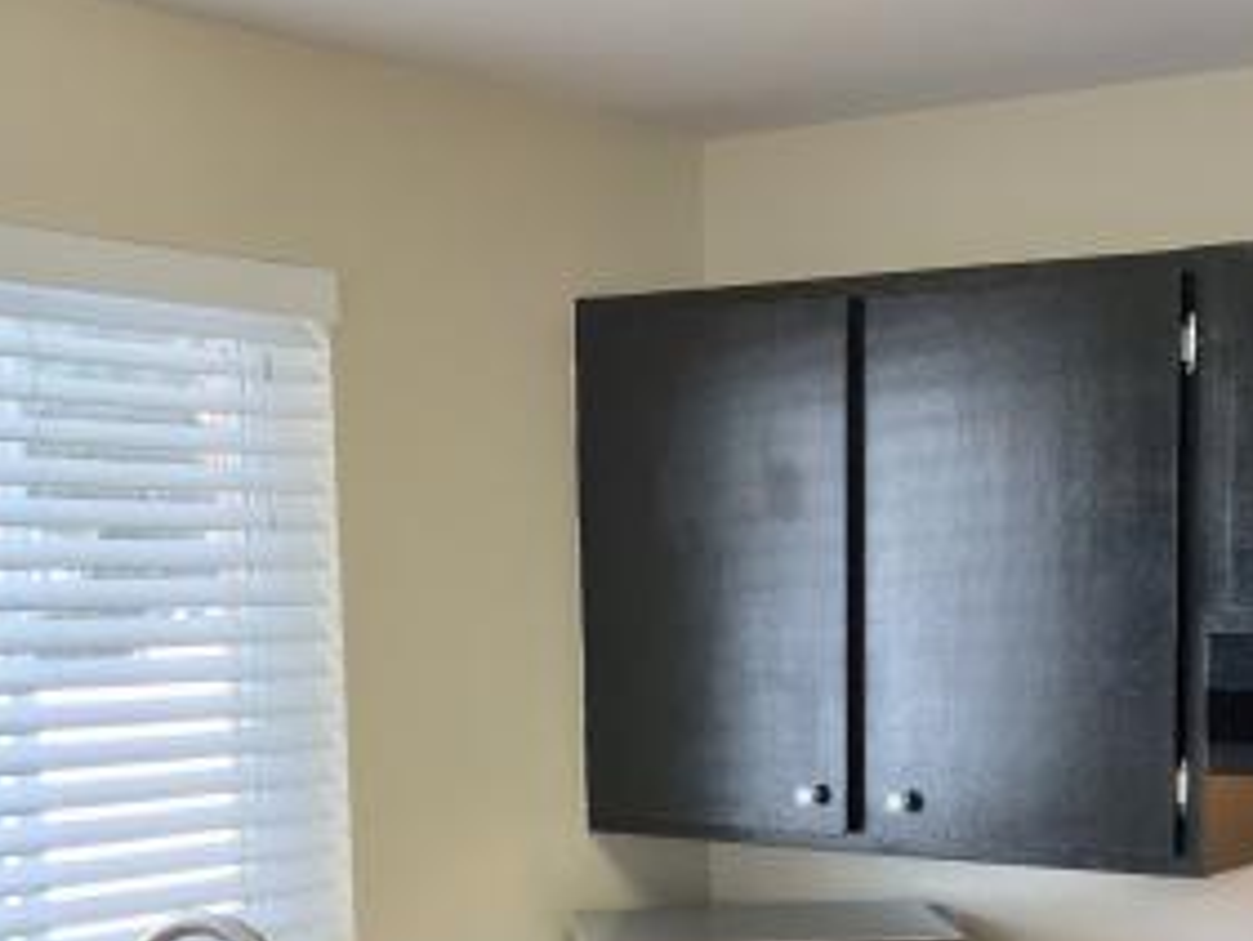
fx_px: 2390
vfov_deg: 21.6
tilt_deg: -7.7
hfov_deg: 29.2
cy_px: 910
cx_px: 812
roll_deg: +0.7
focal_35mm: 66
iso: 160
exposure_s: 1/60
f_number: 1.8
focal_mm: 3
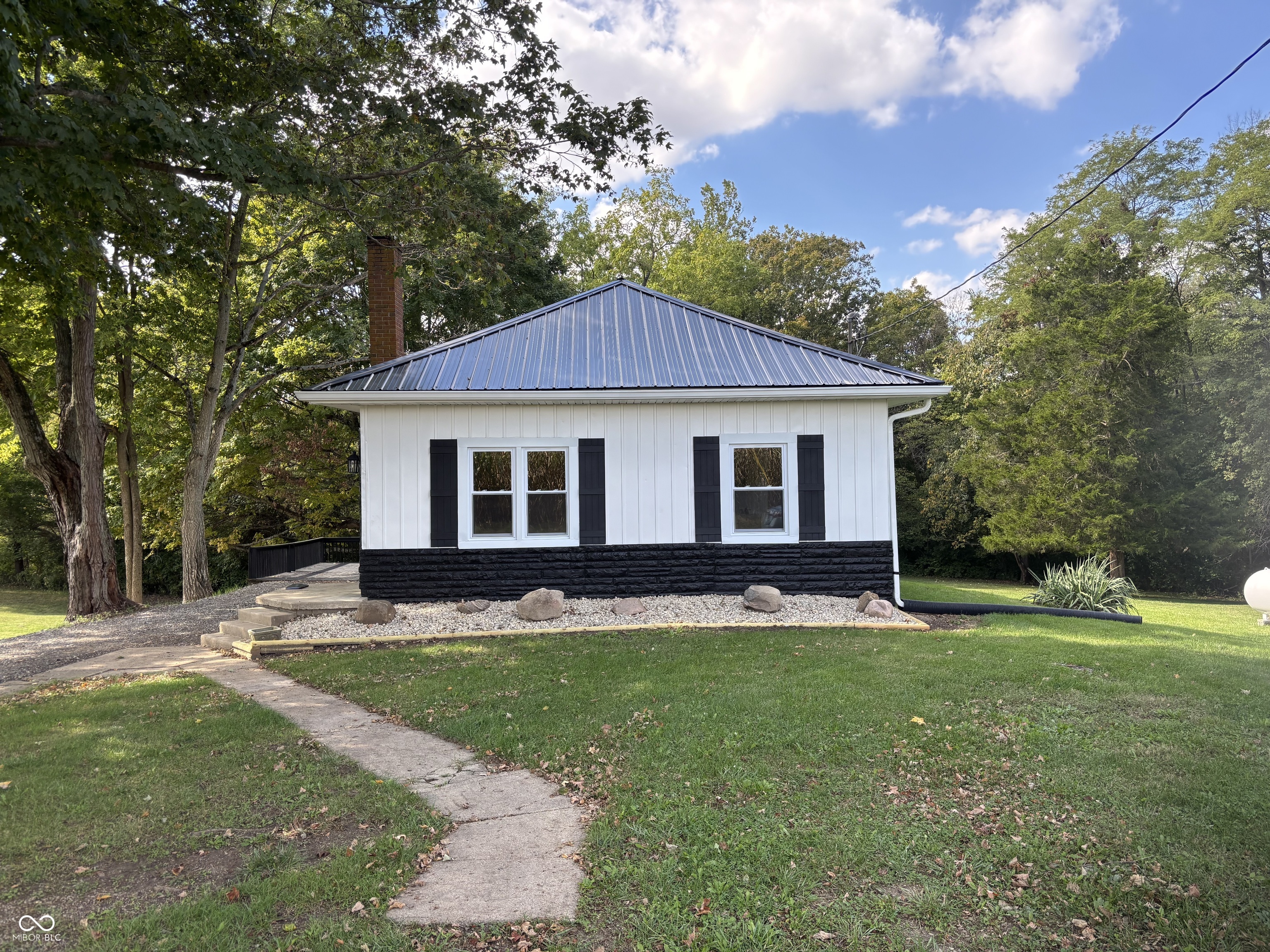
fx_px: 954
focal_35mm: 26
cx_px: 635
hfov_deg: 67.3
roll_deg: +0.3
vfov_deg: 53.1
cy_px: 476
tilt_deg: +0.5
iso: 50
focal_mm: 5.96
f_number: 1.6
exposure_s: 1/495
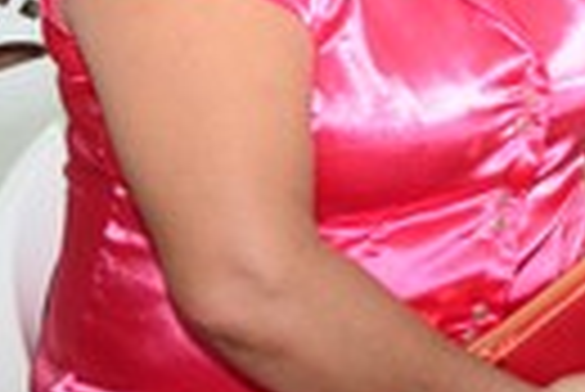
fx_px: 1692
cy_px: -230
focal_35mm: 104
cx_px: 972
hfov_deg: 17.0
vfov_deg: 12.4
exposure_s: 1/60
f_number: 5.6
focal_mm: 20
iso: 1600
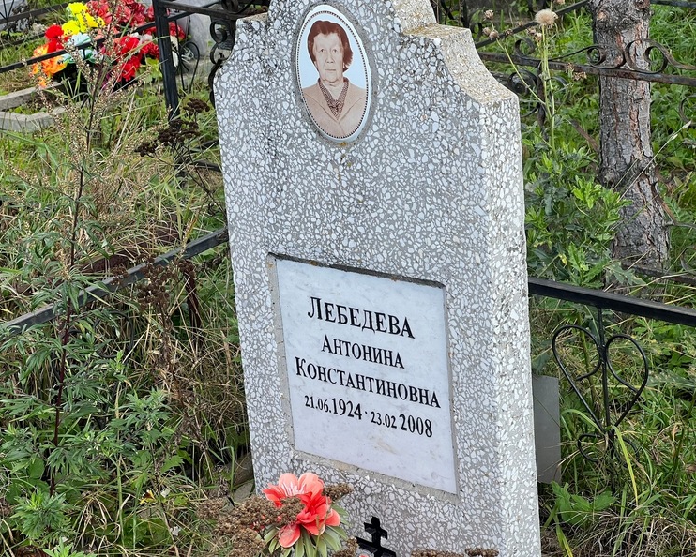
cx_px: 343
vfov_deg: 19.0
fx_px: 1669
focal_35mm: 81
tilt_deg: -19.1
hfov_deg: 23.6
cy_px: 277
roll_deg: +6.6
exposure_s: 1/195
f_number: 2.8
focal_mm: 9
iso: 32
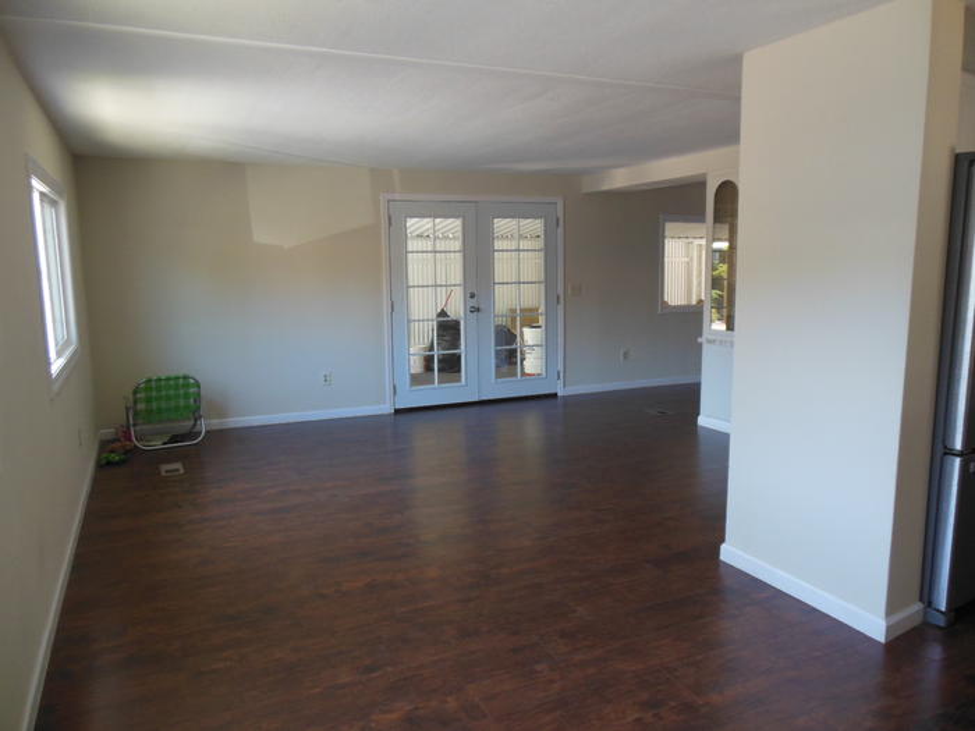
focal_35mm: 25
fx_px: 704
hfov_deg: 69.4
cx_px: 488
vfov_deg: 54.9
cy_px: 366
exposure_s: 1/30
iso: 200
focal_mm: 4.5
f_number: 3.2
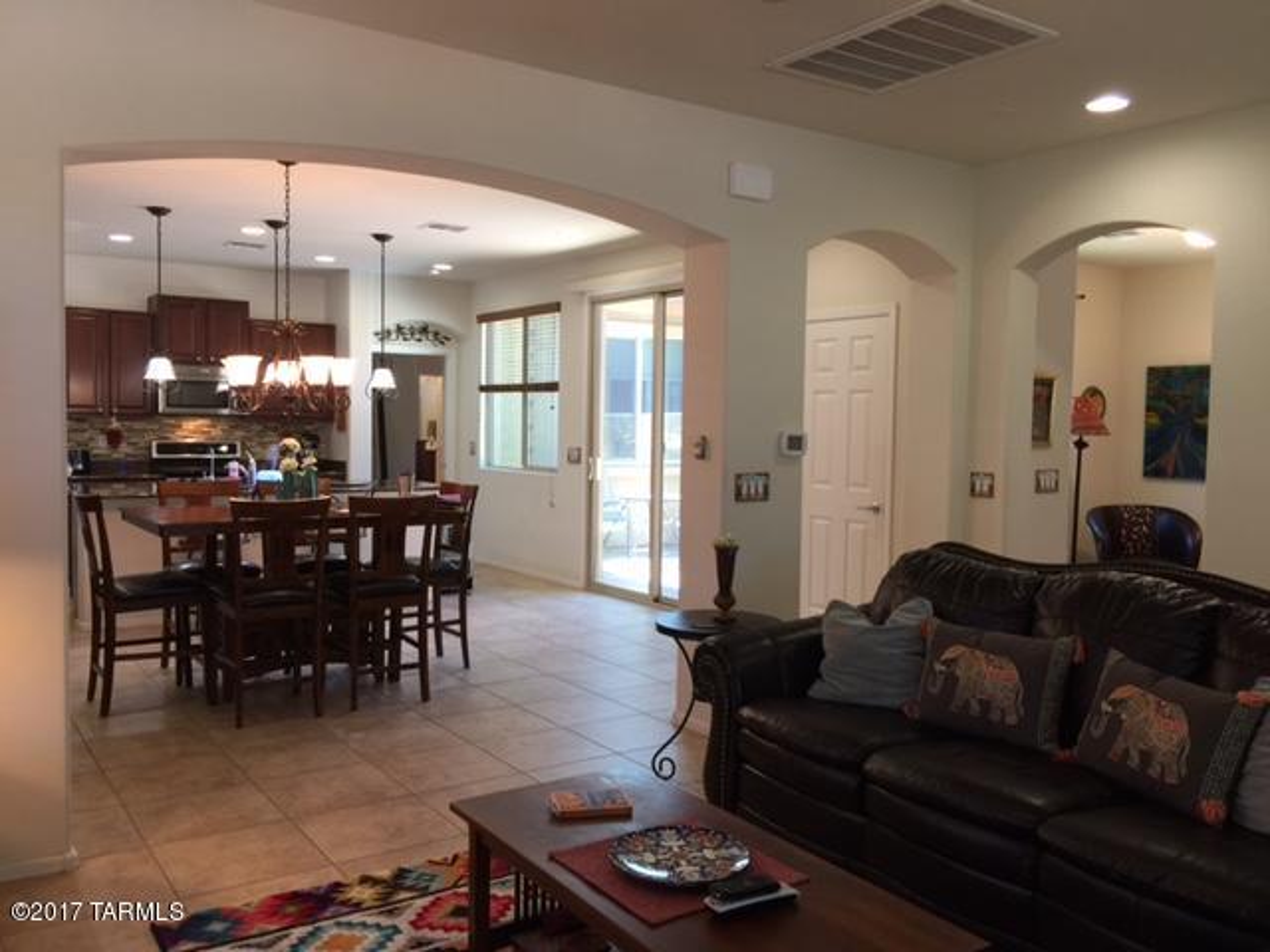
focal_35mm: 29
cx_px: 635
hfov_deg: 61.7
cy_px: 476
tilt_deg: -3.7
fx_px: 1064
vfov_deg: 48.2
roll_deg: -1.1
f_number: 2.2
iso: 32
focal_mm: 4.15
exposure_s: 1/15
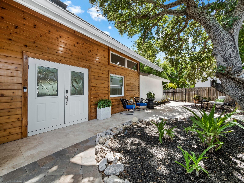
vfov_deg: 85.7
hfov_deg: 102.0
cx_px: 122
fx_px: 99
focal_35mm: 14
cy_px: 92
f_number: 11
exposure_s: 1/40
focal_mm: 7
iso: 400
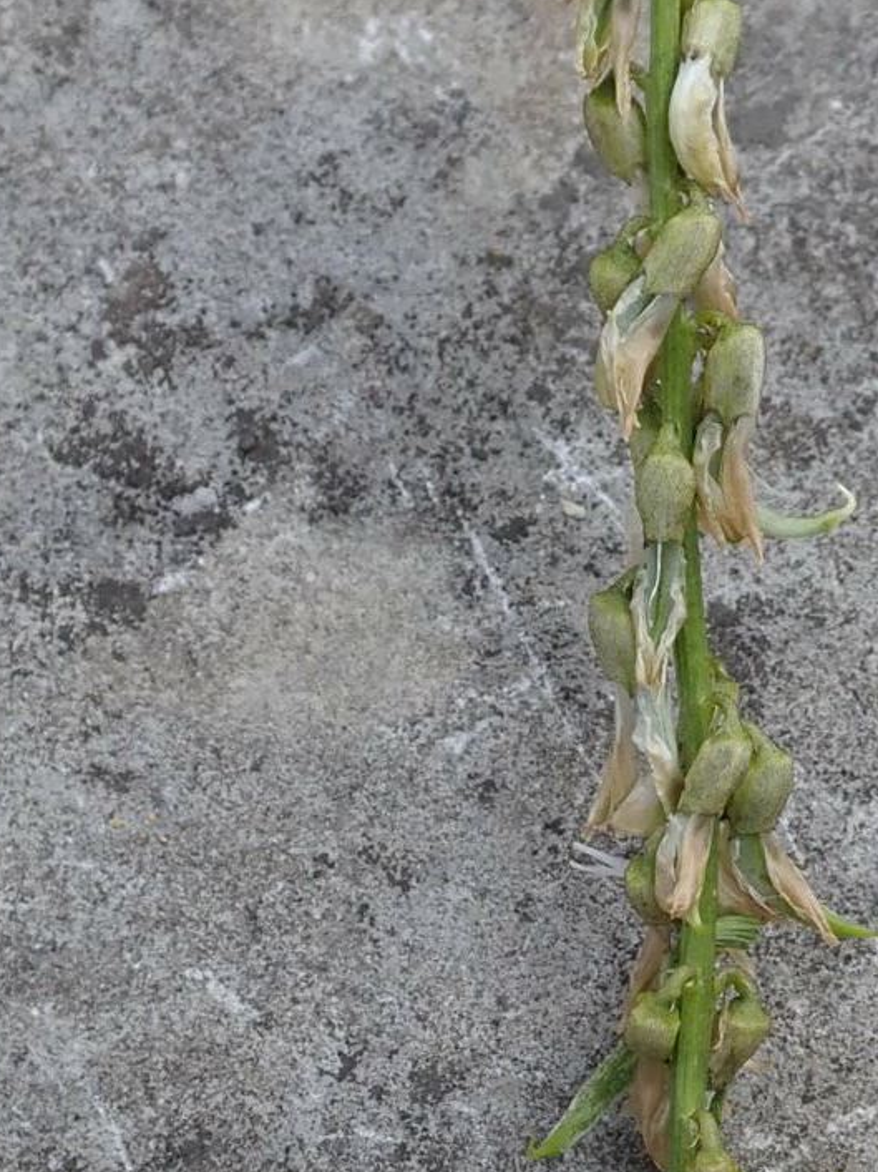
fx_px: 2876
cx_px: 666
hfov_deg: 17.3
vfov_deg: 22.8
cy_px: 855
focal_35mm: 85
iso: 100
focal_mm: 5.5
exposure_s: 1/200
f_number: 3.2
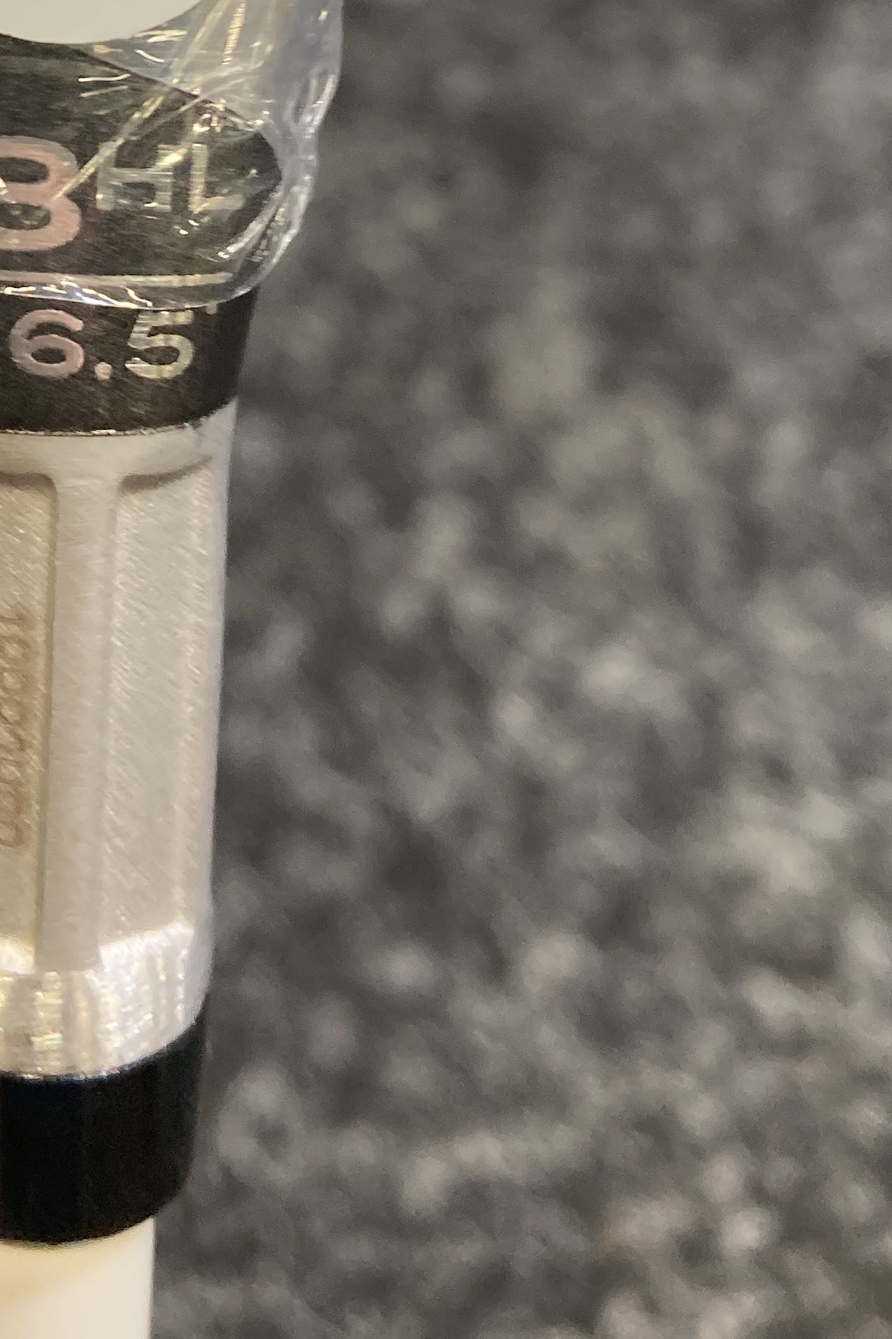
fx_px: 2491
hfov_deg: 19.5
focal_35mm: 67
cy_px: 132
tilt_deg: -45.7
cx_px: -71
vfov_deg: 28.9
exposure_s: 1/60
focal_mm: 3.99
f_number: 1.8
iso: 100
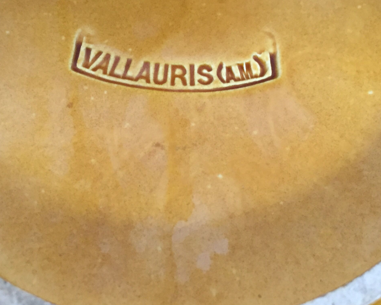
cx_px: 186
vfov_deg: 30.6
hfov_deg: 38.1
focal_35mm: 49
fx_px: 552
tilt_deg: -61.7
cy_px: 103
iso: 250
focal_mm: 4.15
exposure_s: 1/20
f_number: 2.2
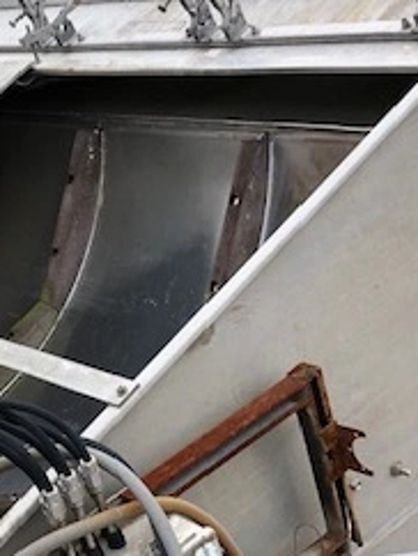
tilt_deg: -16.9
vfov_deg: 26.3
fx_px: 1189
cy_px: 331
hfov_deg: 19.5
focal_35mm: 74
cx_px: 21
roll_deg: +1.0
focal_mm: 3.99
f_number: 1.8
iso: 20
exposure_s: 1/511
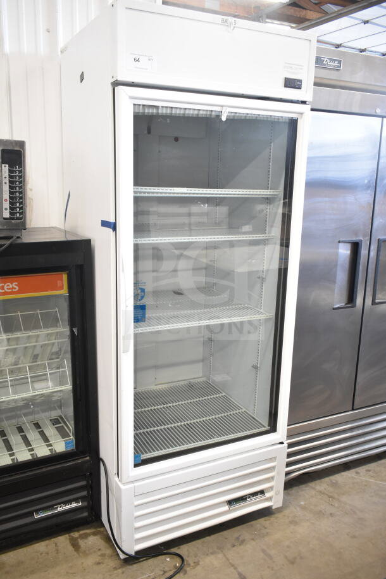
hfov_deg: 41.7
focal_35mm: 32
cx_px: 193
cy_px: 290
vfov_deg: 59.5
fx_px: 506
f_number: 3.8
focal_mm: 21
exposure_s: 1/50
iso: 1600
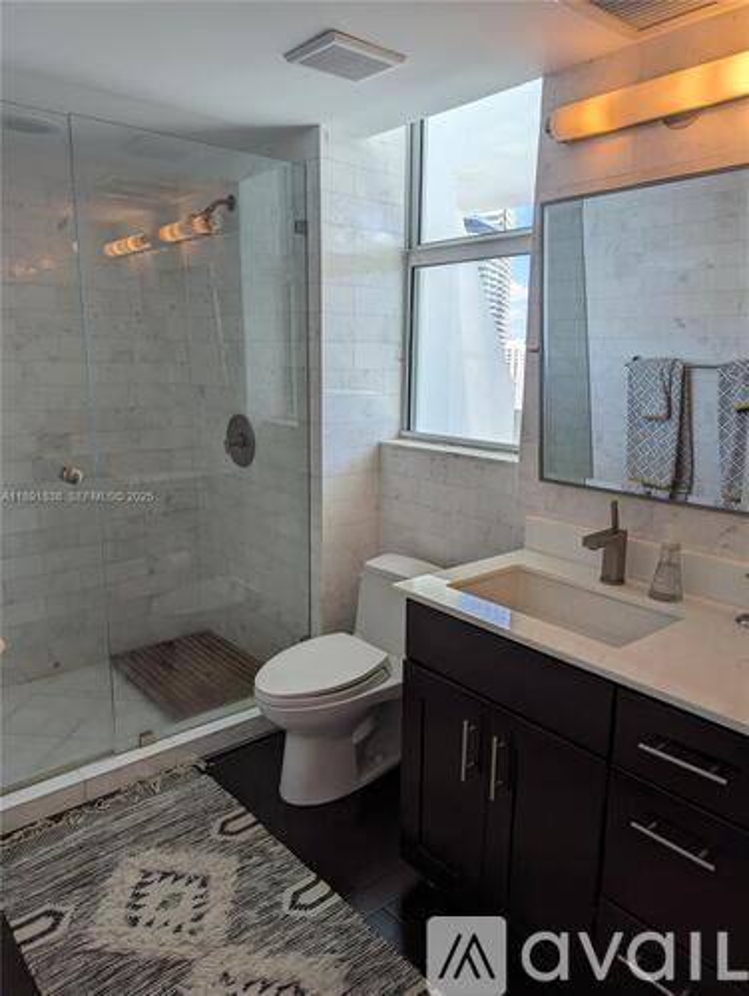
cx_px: 374
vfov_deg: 71.5
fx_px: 691
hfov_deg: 56.9
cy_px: 498
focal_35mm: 24
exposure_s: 1/446
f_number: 1.85
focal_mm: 6.81
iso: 33
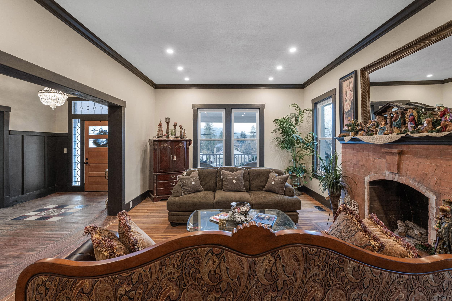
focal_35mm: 15
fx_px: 188
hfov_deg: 100.4
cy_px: 150
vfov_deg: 77.2
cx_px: 226
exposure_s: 1/25
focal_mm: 15
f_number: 5.6
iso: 1250
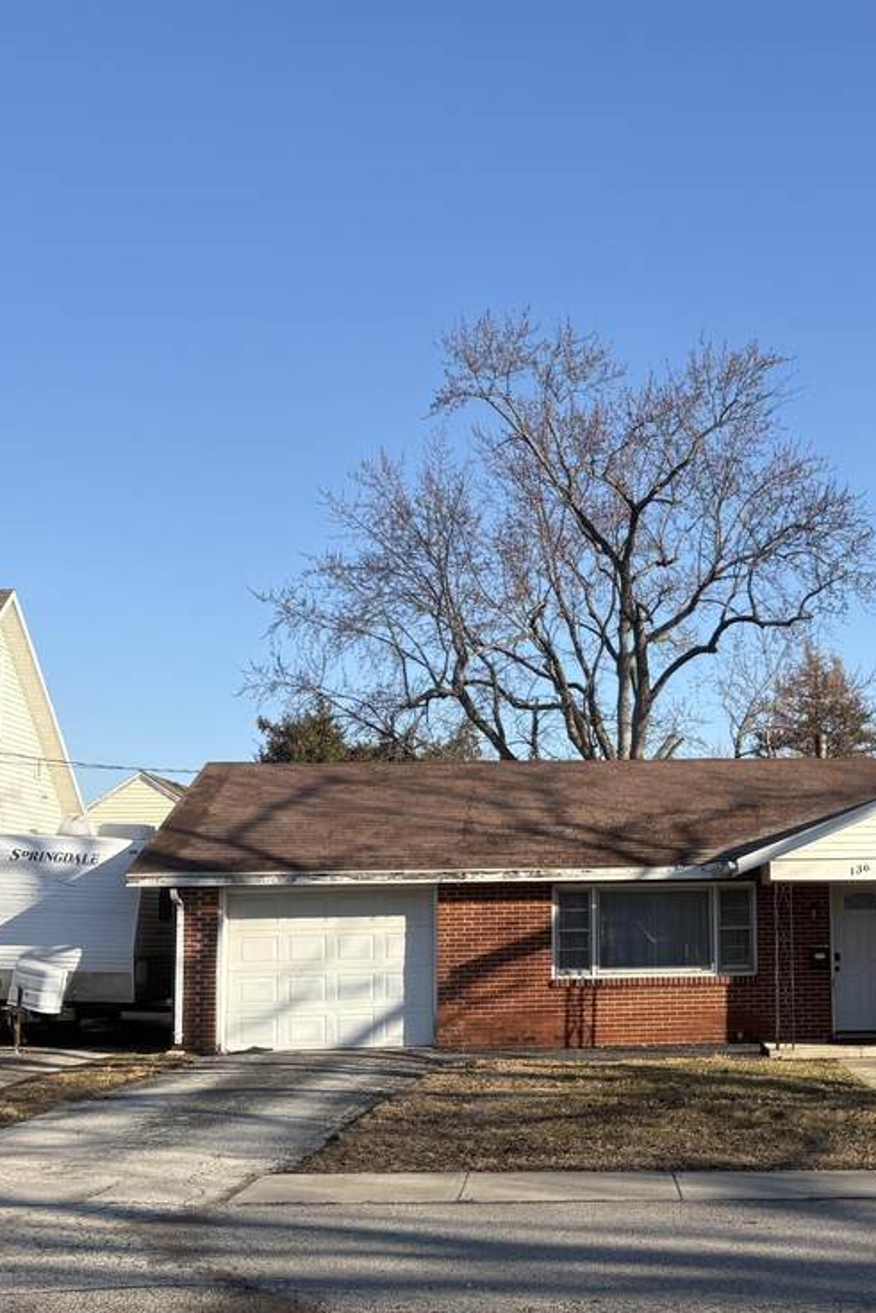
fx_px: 1715
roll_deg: +1.7
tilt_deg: +5.3
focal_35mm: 47
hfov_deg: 27.8
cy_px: 772
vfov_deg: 41.8
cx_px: 758
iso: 50
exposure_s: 1/2451
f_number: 1.6
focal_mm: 5.96
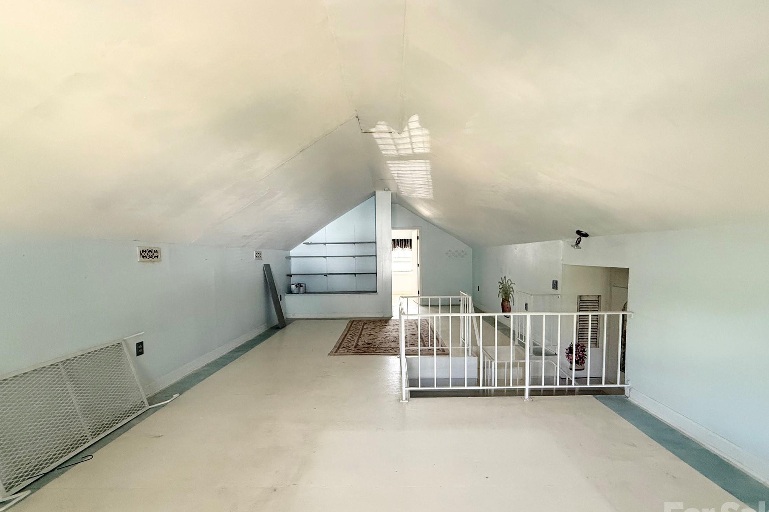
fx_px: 320
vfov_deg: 77.1
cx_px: 391
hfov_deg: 100.4
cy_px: 281
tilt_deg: -4.4
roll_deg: +0.6
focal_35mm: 15
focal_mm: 2.22
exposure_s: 1/60
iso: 400
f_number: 2.2
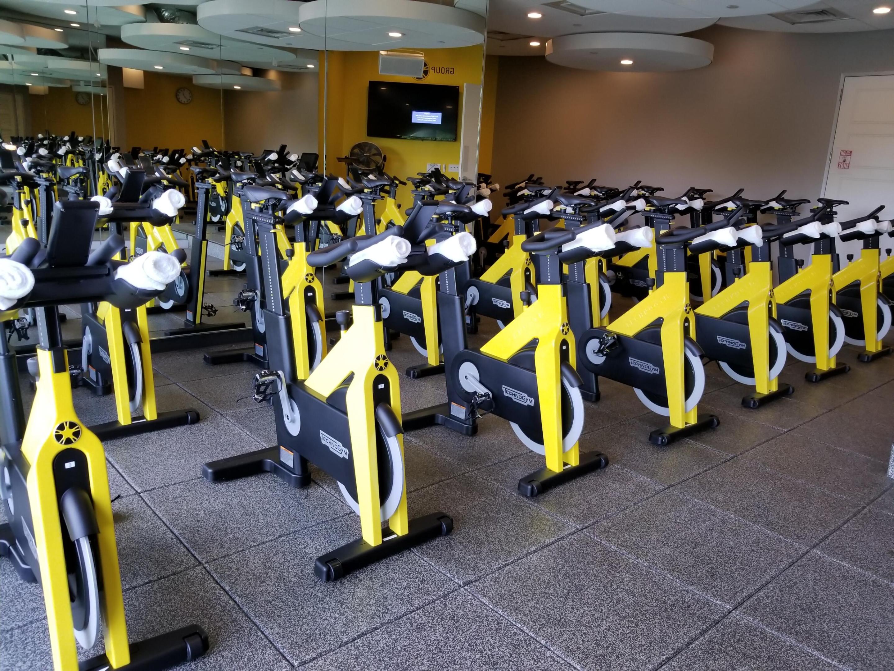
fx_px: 671
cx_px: 447
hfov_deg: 67.3
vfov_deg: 53.1
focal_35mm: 26
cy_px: 336
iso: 160
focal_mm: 4.25
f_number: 1.7
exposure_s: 1/60
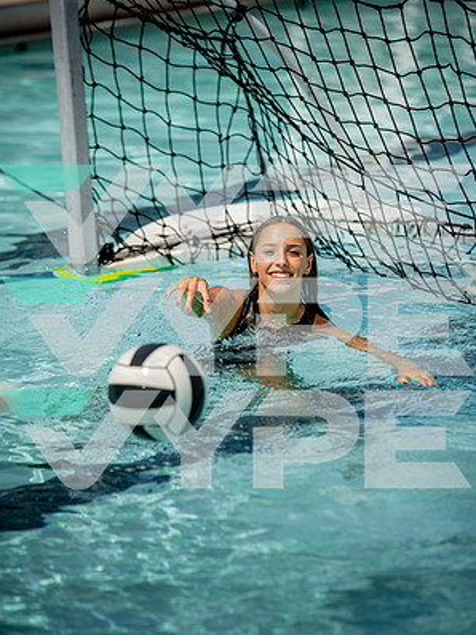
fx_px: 3353
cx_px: 238
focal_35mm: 183
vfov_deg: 10.8
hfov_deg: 8.1
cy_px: 328
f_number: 3.5
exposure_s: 1/1250
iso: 50
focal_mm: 168
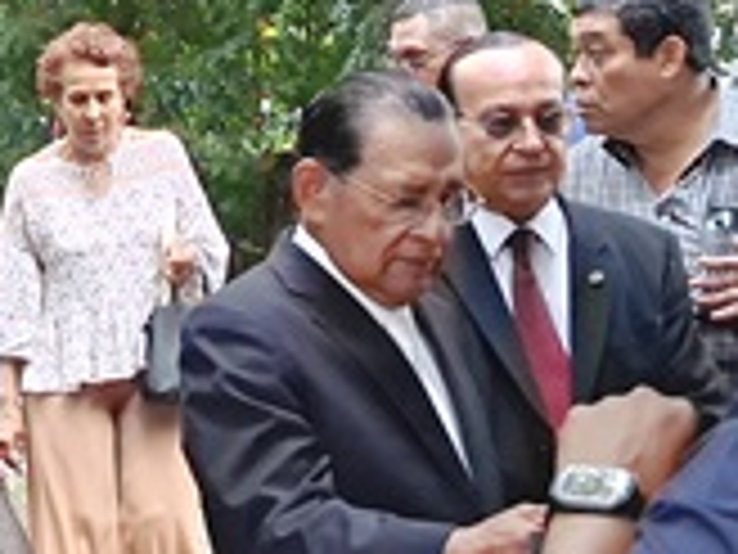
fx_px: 2239
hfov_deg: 18.0
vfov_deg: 14.1
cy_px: 275
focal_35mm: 105
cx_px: -76
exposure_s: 1/120
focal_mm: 5.54
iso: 160
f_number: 1.8
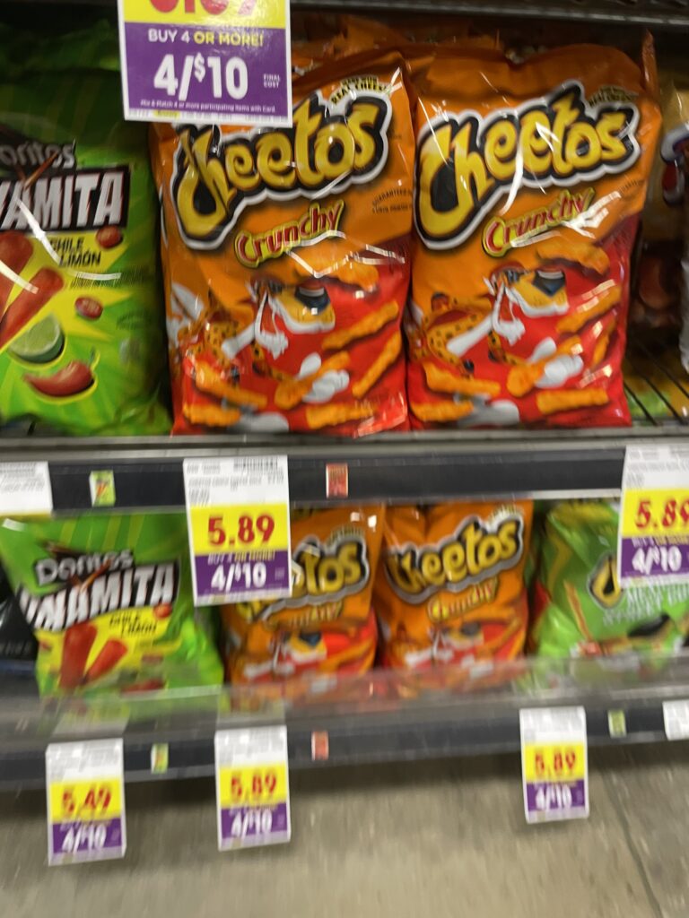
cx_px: 344
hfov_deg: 53.1
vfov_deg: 67.3
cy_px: 459
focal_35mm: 26
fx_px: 690
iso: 160
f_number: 1.6
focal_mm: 4.2
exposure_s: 1/60
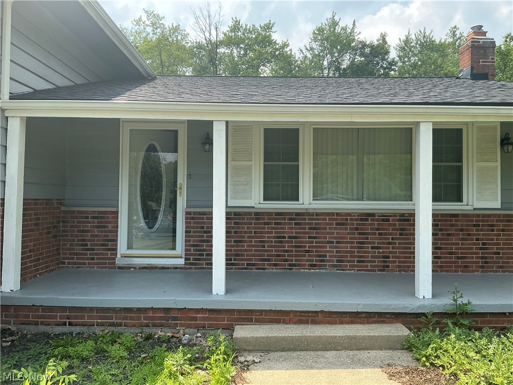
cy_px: 192
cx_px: 256
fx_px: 415
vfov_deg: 49.7
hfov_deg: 63.4
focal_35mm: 28
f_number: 1.8
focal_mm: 3
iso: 25
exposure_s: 1/816
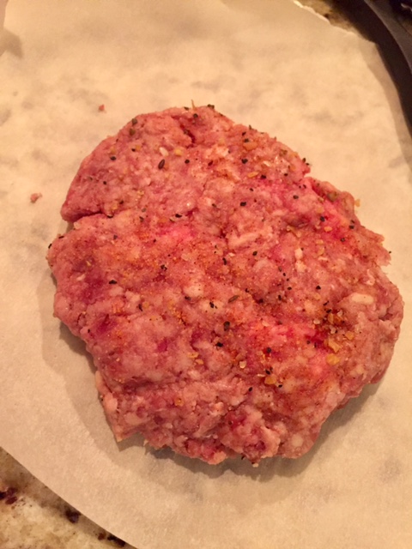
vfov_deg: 61.7
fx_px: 460
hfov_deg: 48.2
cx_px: 206
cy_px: 274
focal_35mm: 29
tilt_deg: -72.4
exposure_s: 1/15
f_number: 2.2
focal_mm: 4.15
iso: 320
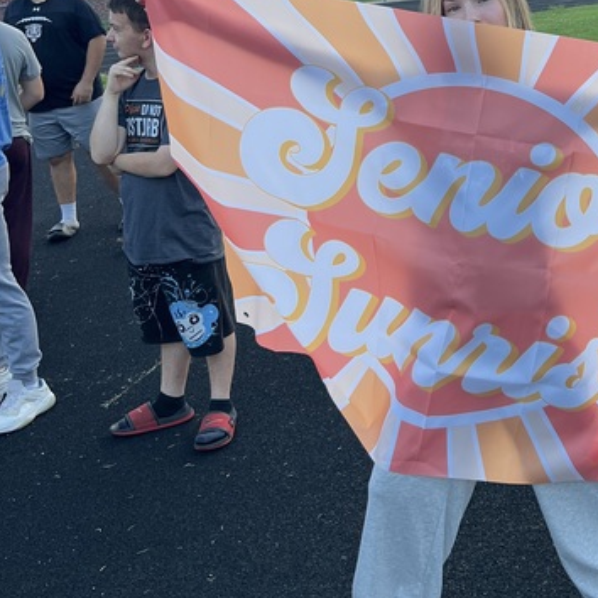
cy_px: 150
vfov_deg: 32.2
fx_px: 1016
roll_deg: +4.1
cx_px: 478
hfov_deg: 31.9
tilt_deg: -10.8
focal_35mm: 52
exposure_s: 1/121
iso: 64
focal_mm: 5.7
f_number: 1.5
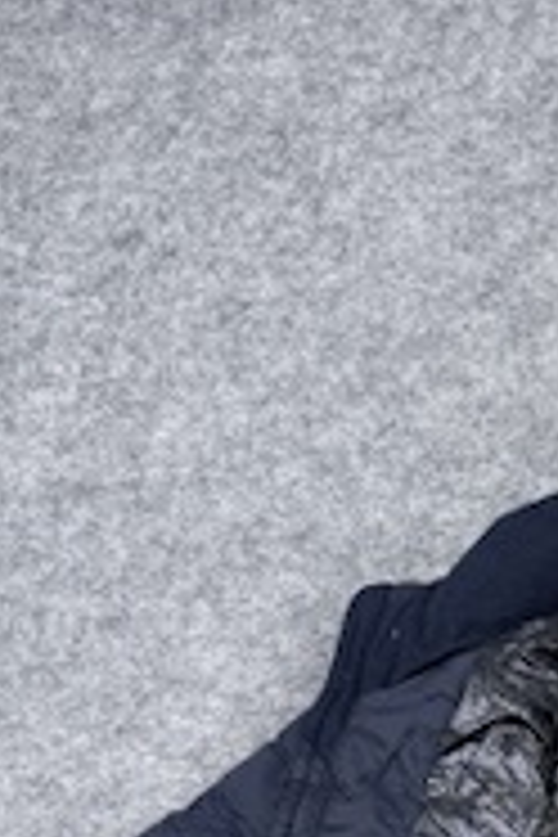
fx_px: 1999
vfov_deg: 19.9
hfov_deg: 14.7
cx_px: 855
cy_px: 1310
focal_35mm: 86
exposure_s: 1/100
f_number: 1.78
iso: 64
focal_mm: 6.76
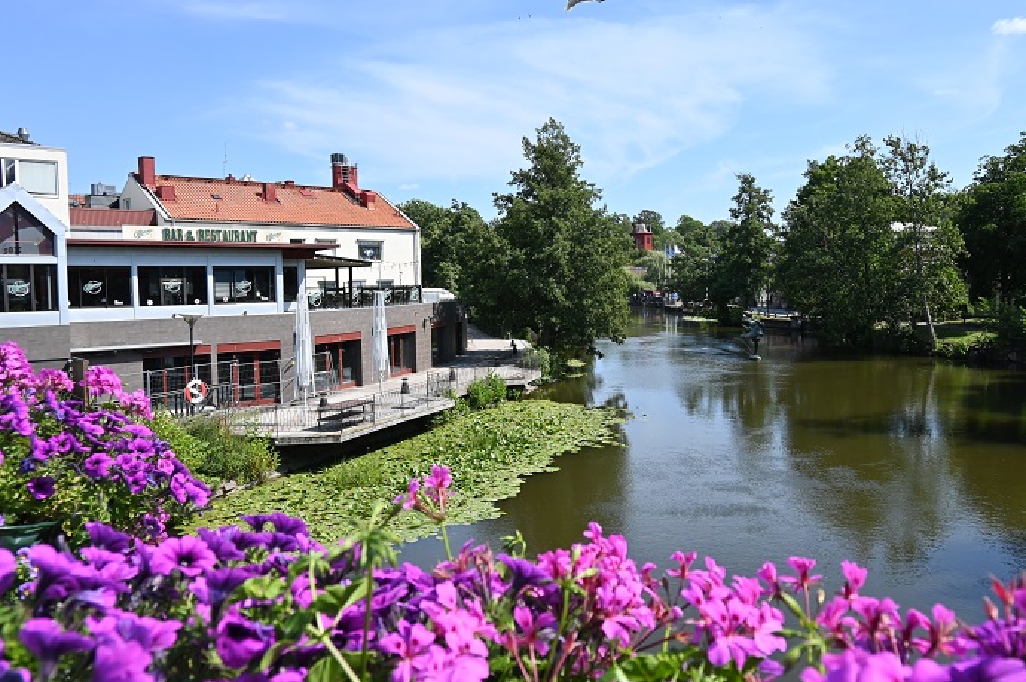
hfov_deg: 62.5
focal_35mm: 30
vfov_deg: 44.1
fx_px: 842
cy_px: 320
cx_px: 574
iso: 180
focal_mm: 17
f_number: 5
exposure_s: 1/1000
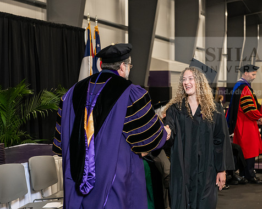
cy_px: 103
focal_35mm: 80
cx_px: 153
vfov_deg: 19.2
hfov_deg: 23.8
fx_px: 620
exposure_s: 1/200
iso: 2500
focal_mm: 70
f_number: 5
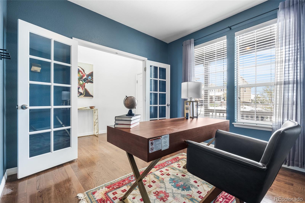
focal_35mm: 16
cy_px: 102
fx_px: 136
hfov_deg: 96.7
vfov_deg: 73.8
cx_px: 152
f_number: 8
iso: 200
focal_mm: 16
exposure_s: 1/100
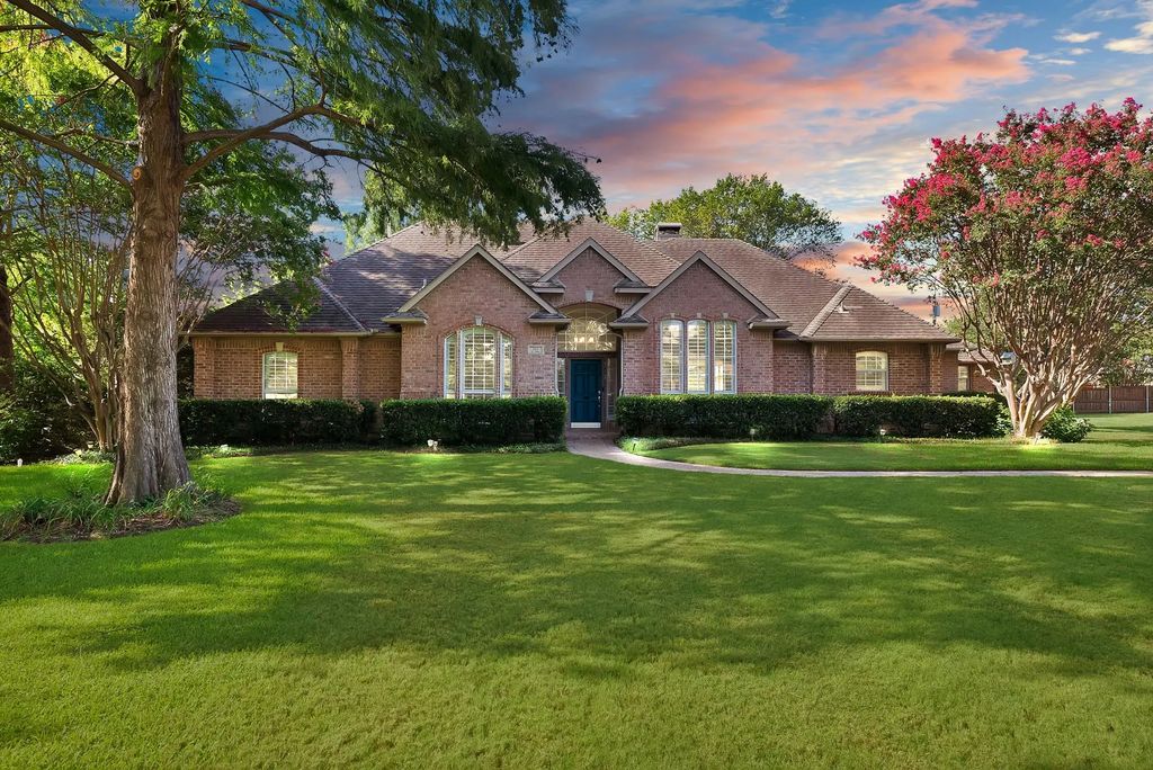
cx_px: 576
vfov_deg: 59.6
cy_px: 385
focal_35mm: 21
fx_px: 673
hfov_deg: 81.2
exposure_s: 1/60
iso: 640
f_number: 9
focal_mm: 21
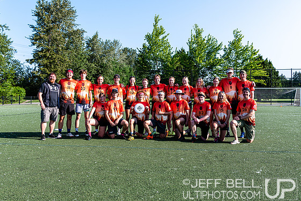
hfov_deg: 55.8
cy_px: 98
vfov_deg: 38.9
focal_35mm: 34
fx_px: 284
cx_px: 149
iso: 64
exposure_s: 1/250
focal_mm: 27
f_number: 5.6
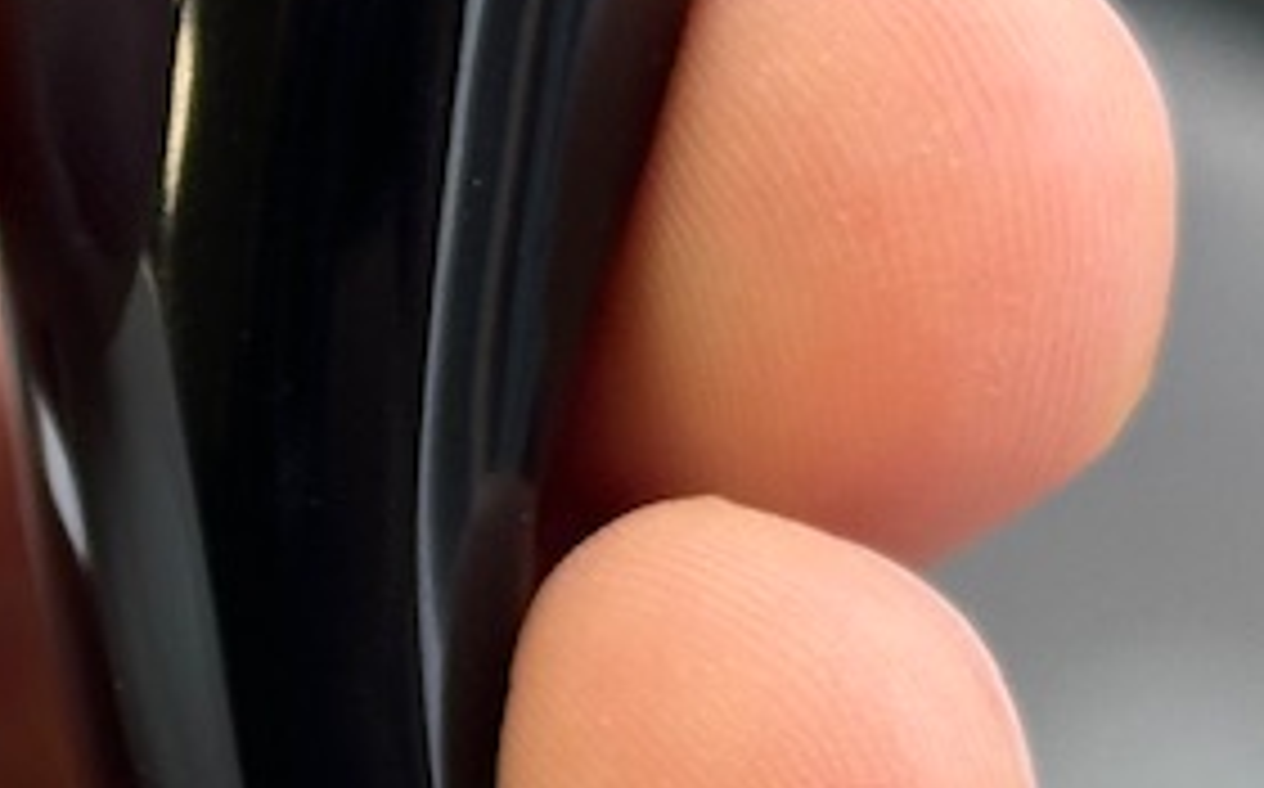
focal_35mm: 232
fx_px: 7984
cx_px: -445
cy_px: 293
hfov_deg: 8.9
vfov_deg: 5.6
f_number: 1.78
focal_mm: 6.86
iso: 64
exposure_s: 1/100
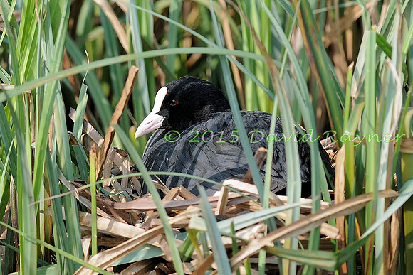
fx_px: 5163
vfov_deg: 3.1
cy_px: 138
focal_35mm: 450
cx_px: 206
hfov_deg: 4.6
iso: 200
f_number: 4
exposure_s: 1/640
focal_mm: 300
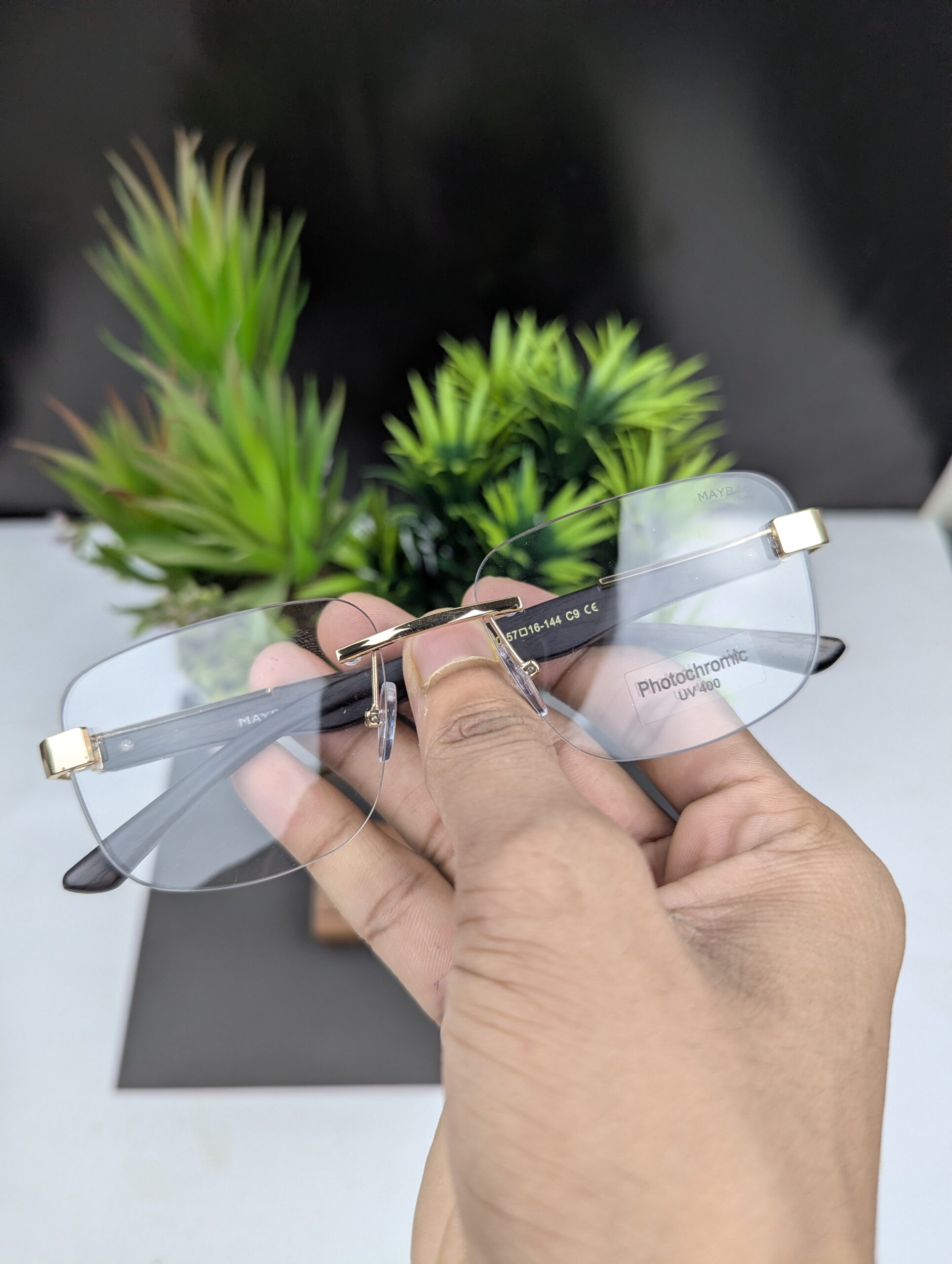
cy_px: 632
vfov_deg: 71.5
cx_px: 476
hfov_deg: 56.9
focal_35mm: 24
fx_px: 878
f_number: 1.85
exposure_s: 1/101
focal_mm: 6.81
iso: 81
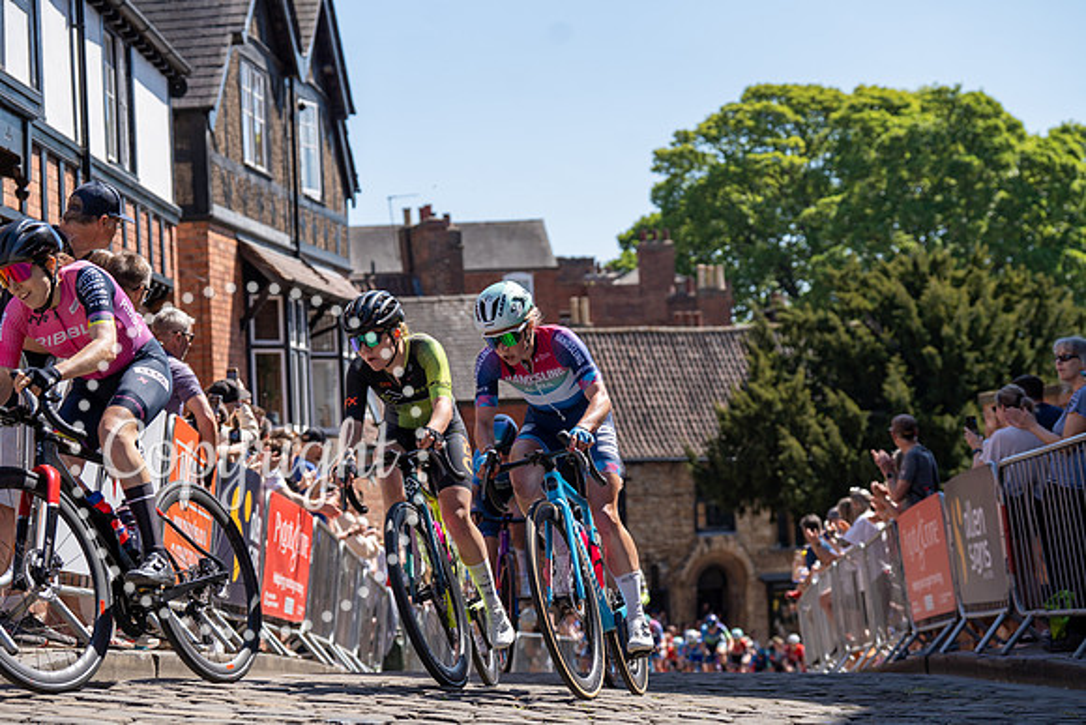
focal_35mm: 76
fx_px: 2293
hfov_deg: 26.6
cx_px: 543
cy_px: 362
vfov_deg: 18.0
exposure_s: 1/1600
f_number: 4
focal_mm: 76
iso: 100
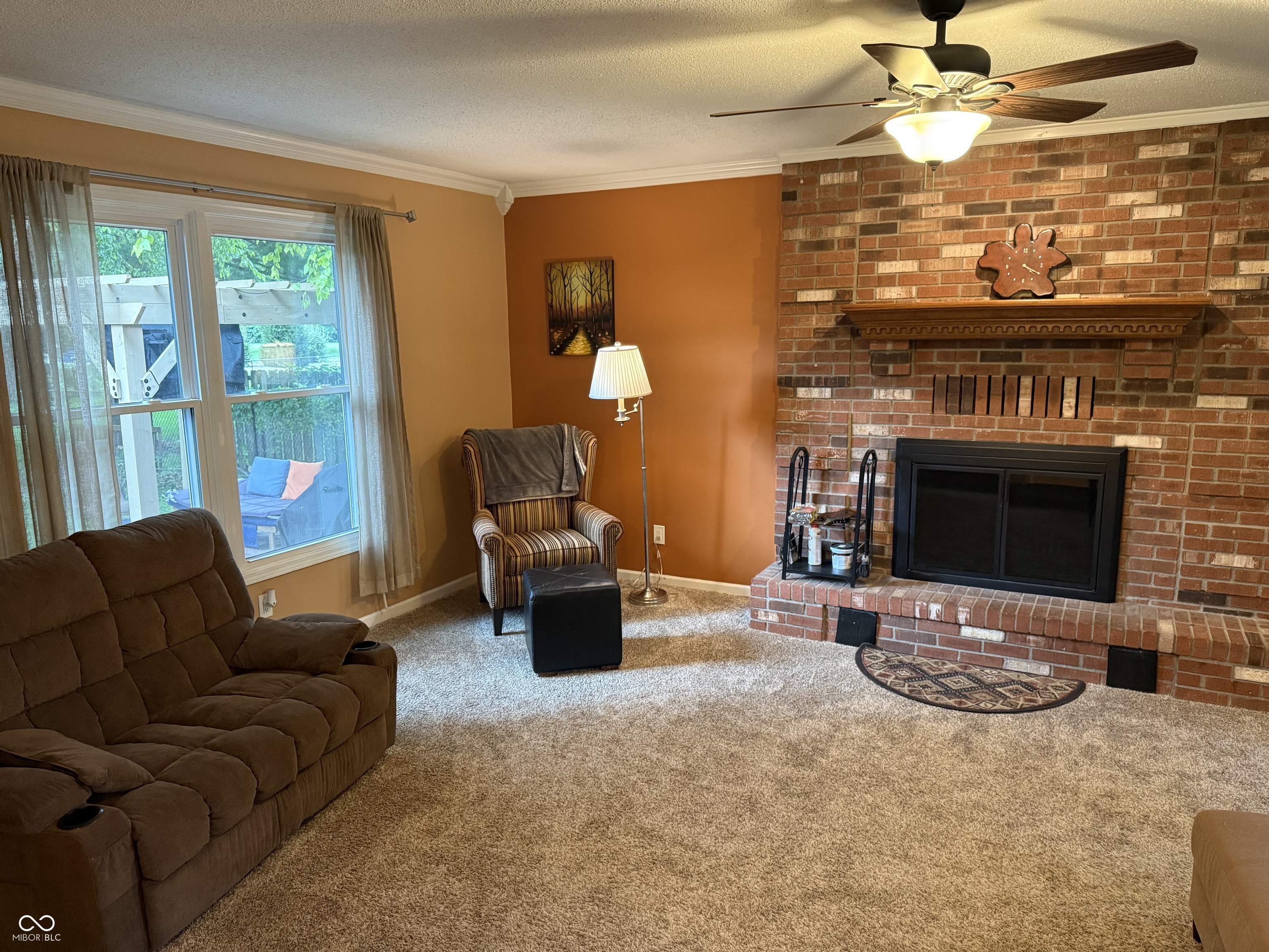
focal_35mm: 24
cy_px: 476
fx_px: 880
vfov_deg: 56.8
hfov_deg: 71.6
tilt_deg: -10.1
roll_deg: +0.9
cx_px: 634
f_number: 1.78
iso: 640
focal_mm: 6.76
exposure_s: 1/60
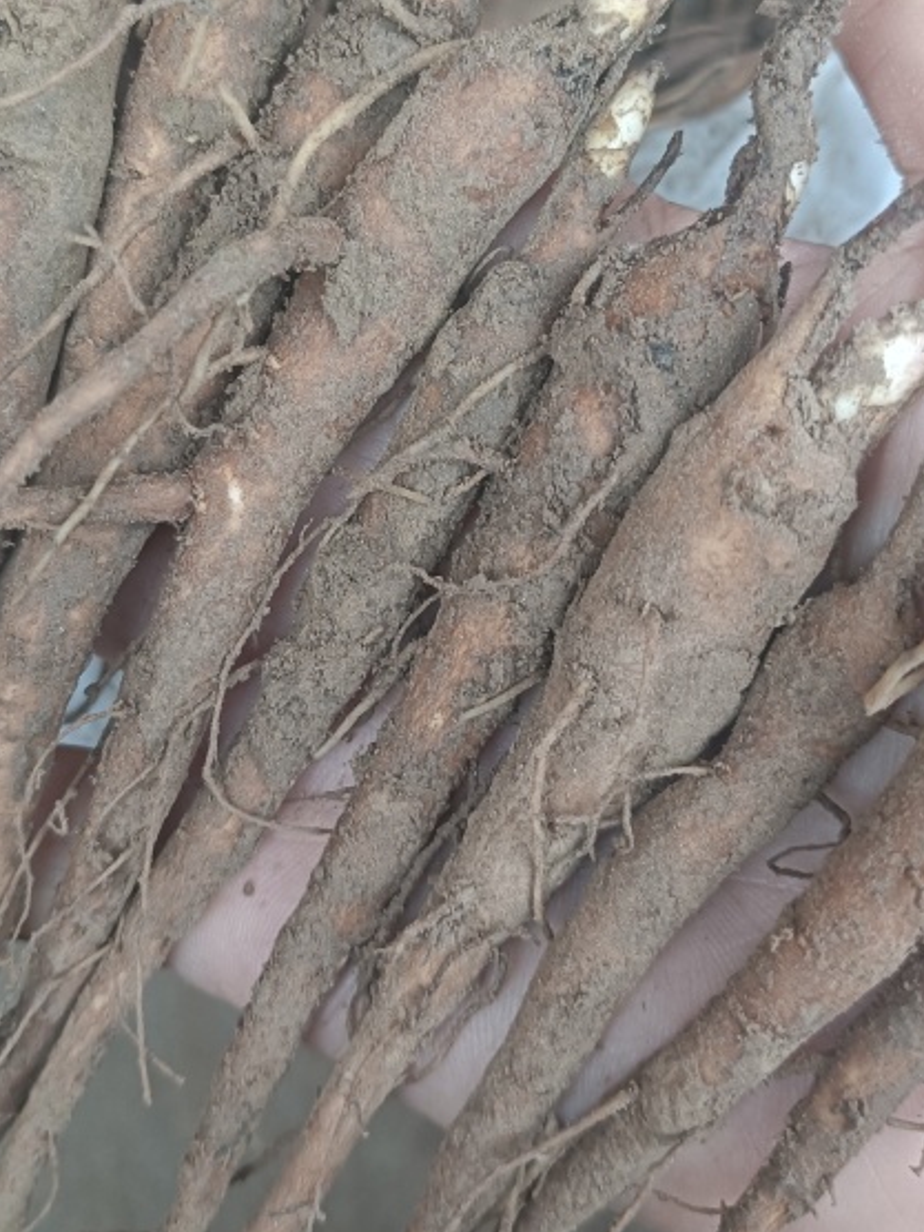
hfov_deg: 30.3
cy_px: 400
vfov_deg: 39.1
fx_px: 1708
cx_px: 423
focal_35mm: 48
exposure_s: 1/50
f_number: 1.7
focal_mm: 4.7
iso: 732
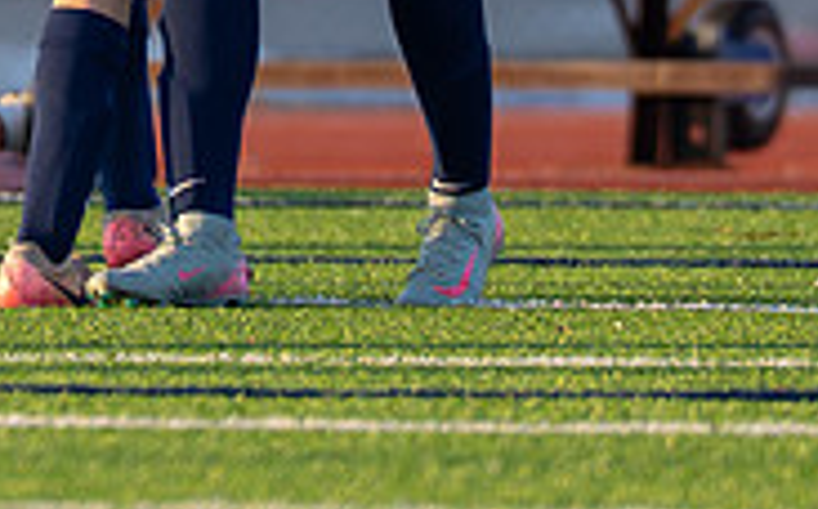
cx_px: 208
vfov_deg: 0.7
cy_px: -435
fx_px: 41850
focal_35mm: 1879
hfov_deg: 1.1
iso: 400
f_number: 2.8
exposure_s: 1/2000
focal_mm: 200
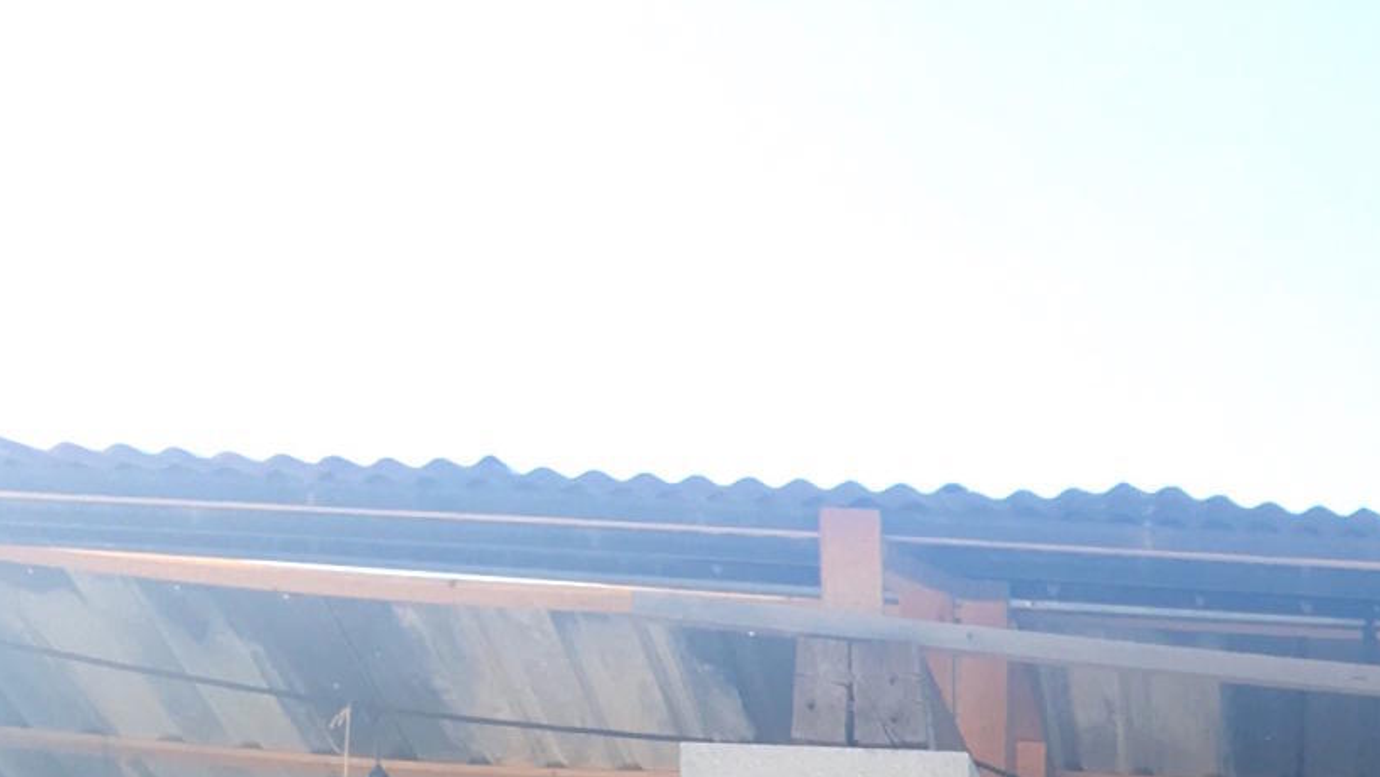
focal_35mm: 116
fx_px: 4246
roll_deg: -1.0
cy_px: 1735
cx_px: 1905
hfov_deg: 17.1
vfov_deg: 9.5
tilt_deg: -1.9
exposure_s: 1/128
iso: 25
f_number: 2.2
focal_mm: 4.15
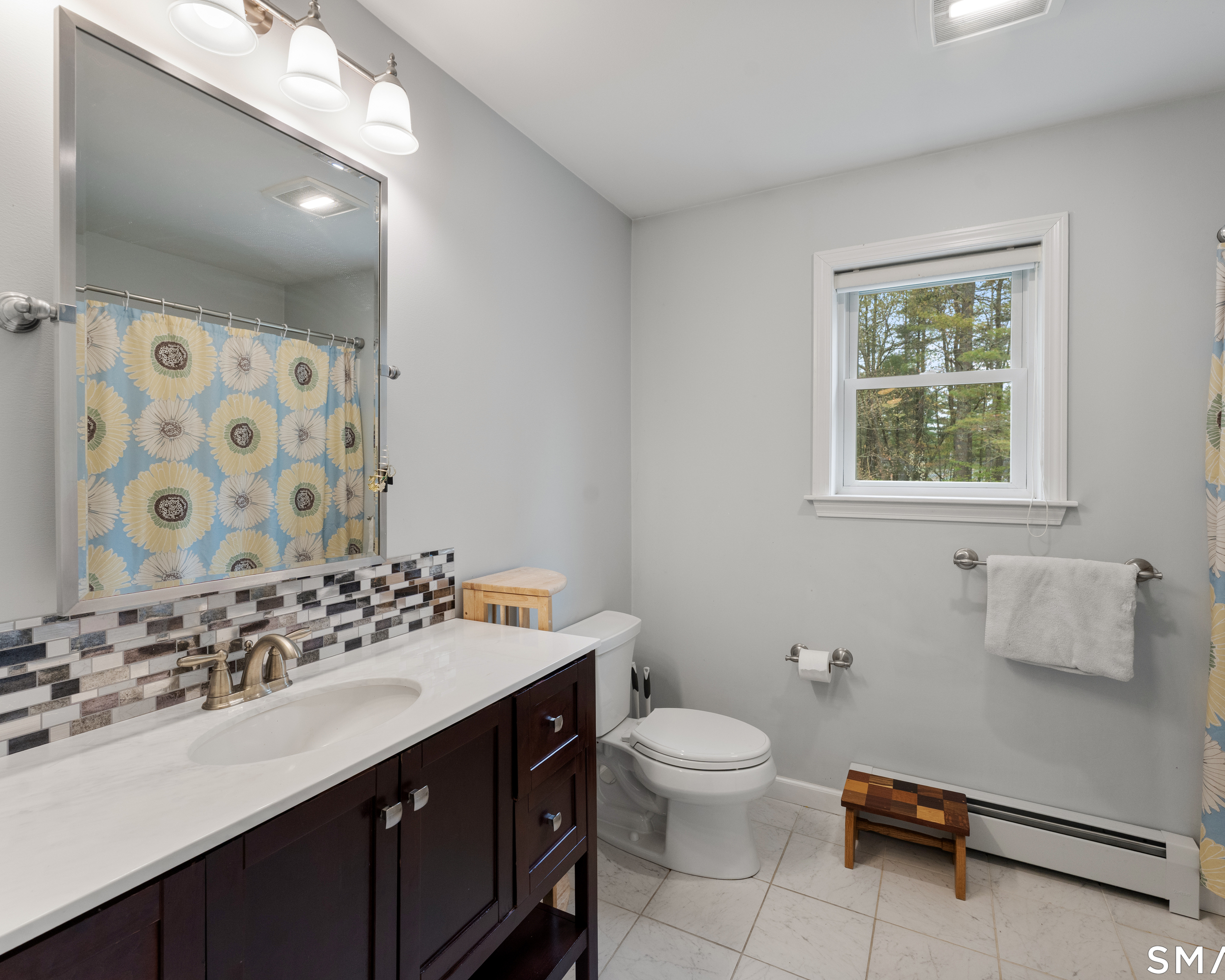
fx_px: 580
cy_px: 488
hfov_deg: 93.1
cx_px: 623
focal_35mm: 16
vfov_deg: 80.4
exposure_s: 1/20
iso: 800
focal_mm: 14
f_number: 8
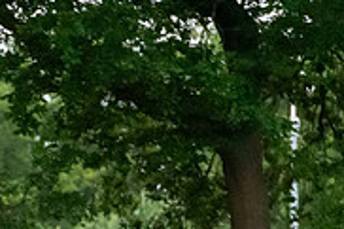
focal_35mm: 767
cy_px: 372
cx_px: -279
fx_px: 7322
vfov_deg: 1.8
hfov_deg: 2.7
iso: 9000
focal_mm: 190
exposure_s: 1/800
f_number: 6.3
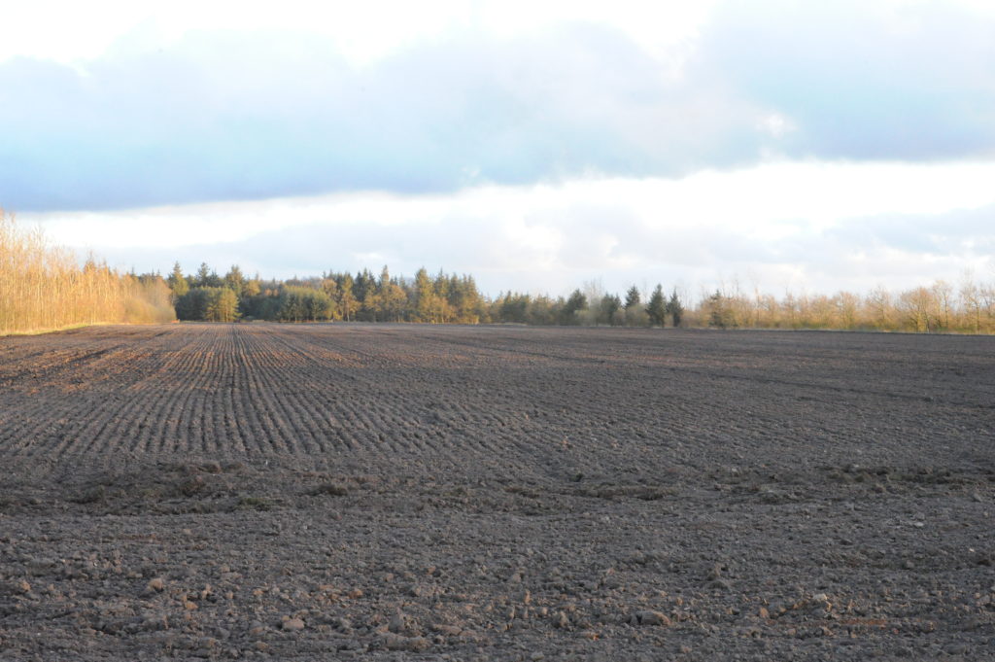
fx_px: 1381
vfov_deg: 26.9
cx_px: 498
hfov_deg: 39.6
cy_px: 331
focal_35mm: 50
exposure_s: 1/400
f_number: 14
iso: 12800
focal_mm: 50
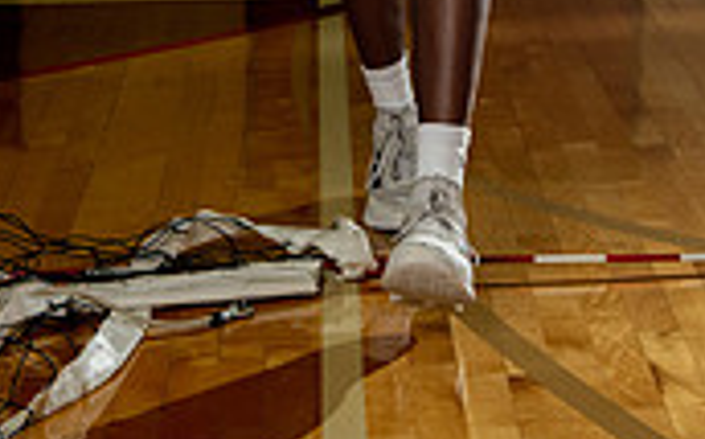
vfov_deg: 8.6
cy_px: -455
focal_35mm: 144
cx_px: 447
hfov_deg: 14.5
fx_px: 2763
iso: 400
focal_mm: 54
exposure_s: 1/250
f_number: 7.1
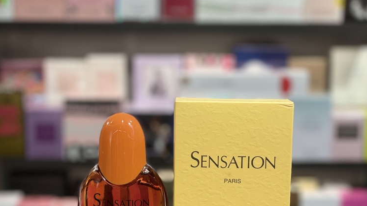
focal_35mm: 76
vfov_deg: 15.8
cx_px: 184
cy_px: 172
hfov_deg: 27.9
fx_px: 740
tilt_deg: -12.8
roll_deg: -0.6
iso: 40
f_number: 2
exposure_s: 1/122
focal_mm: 6
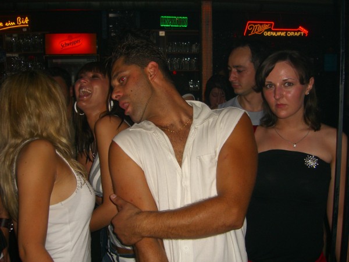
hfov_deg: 49.0
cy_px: 131
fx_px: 383
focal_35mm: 38
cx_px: 174
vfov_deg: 37.7
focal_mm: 7.9
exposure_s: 1/60
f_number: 2.8
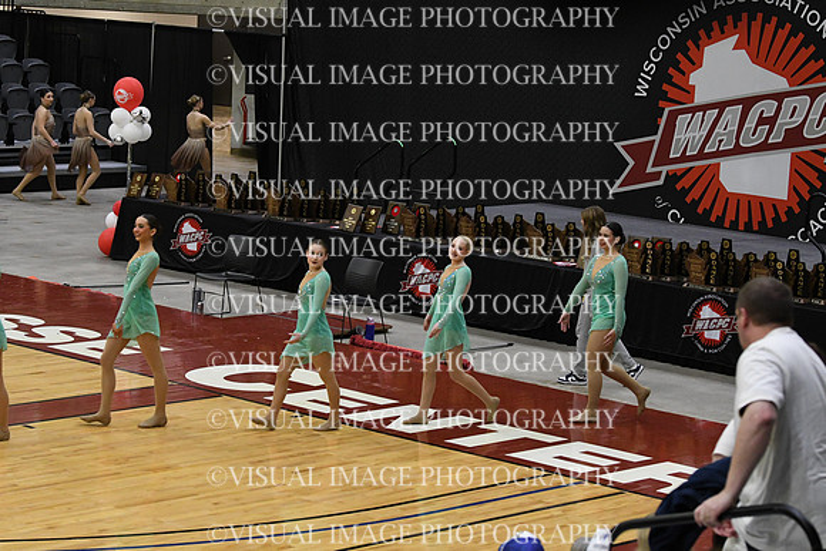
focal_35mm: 105
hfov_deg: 19.5
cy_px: 276
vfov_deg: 13.0
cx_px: 413
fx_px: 2410
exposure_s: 1/500
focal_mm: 70
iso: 5000
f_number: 4
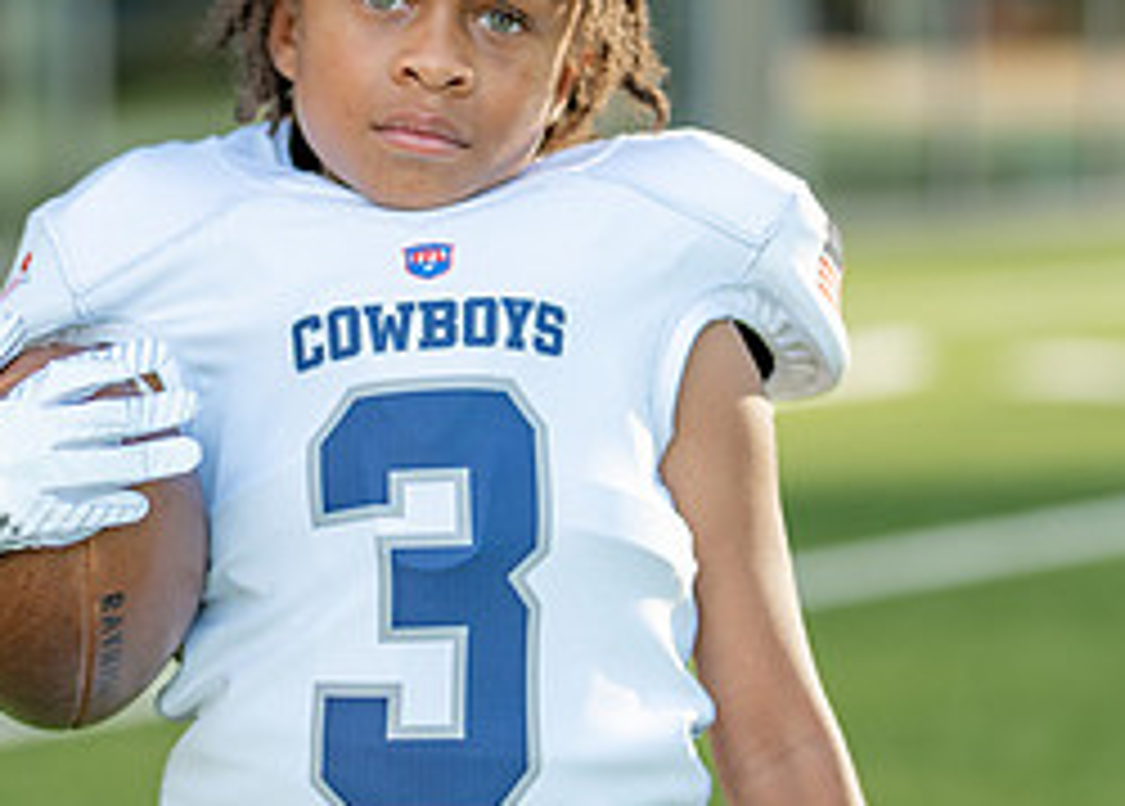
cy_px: 436
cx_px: 412
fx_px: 4189
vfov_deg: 11.0
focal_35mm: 131
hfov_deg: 15.3
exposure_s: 1/2000
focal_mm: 50
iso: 100
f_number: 1.2
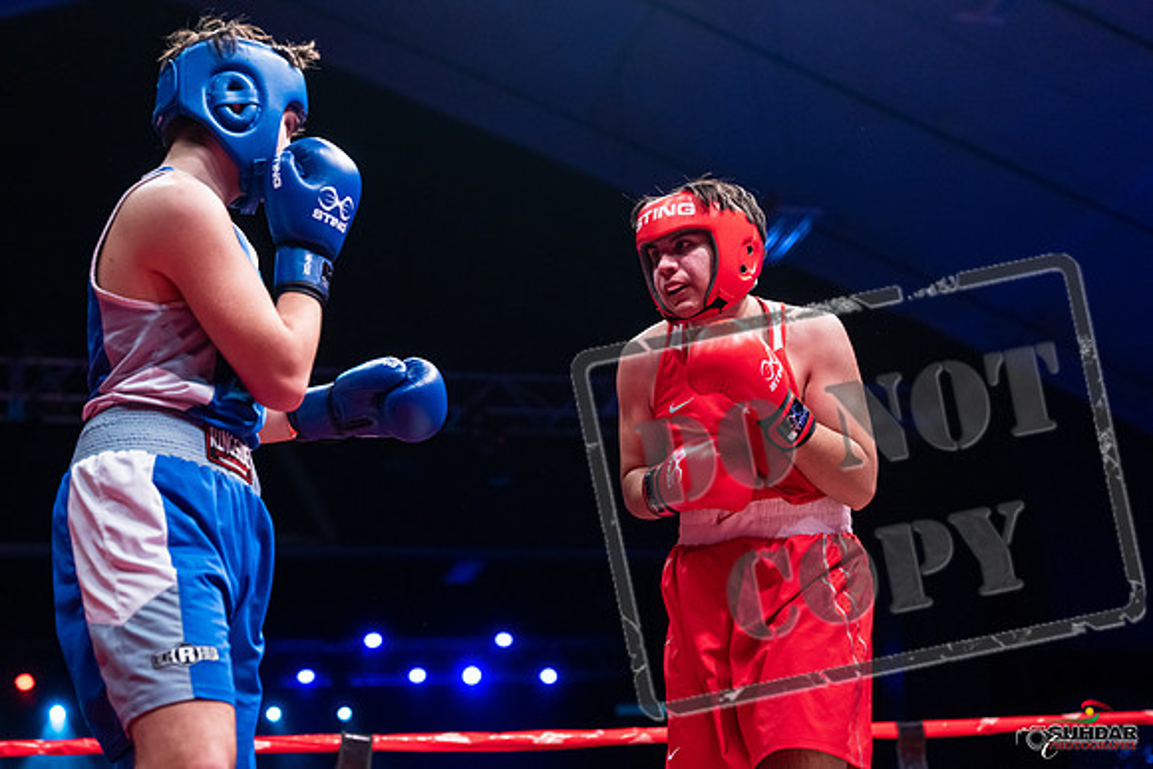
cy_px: 384
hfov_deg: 31.9
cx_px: 576
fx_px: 2018
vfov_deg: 21.6
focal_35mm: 63
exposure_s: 1/800
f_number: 2.8
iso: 3200
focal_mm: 63
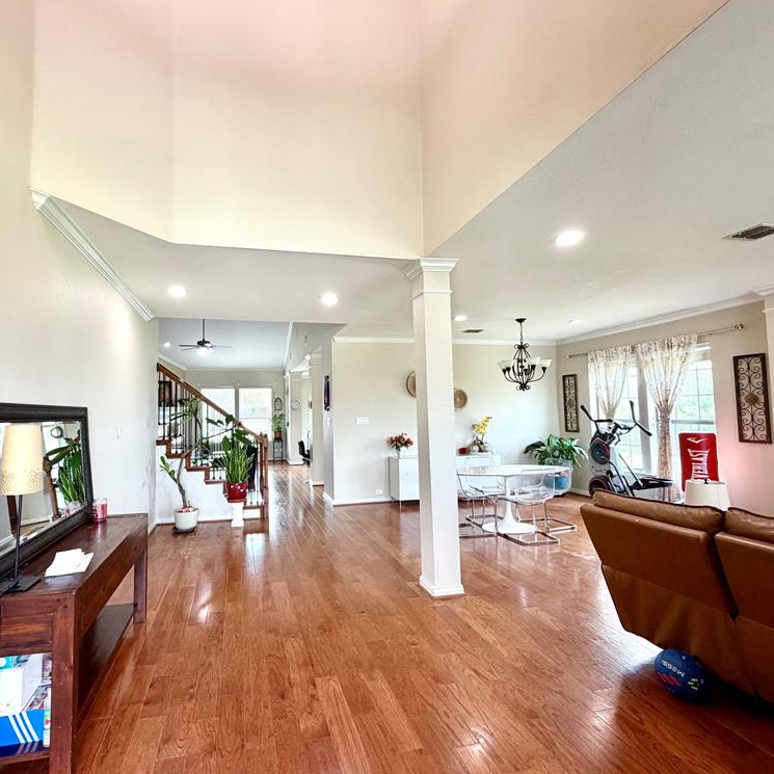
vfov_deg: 84.0
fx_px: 430
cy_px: 390
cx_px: 330
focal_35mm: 17
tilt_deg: +3.2
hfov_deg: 83.4
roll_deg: +1.9
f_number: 2.2
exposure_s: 1/120
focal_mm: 2.22
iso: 200
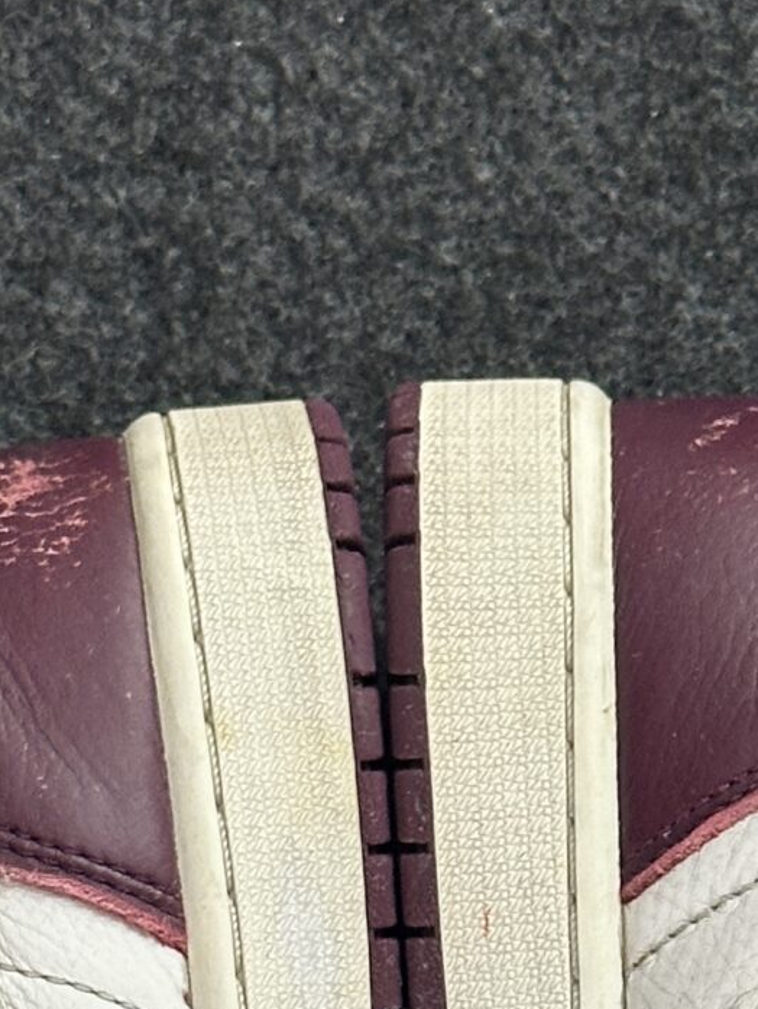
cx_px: 435
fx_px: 5135
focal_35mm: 176
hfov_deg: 8.4
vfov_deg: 10.8
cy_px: 1516
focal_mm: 6.86
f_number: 1.78
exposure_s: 1/50
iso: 250
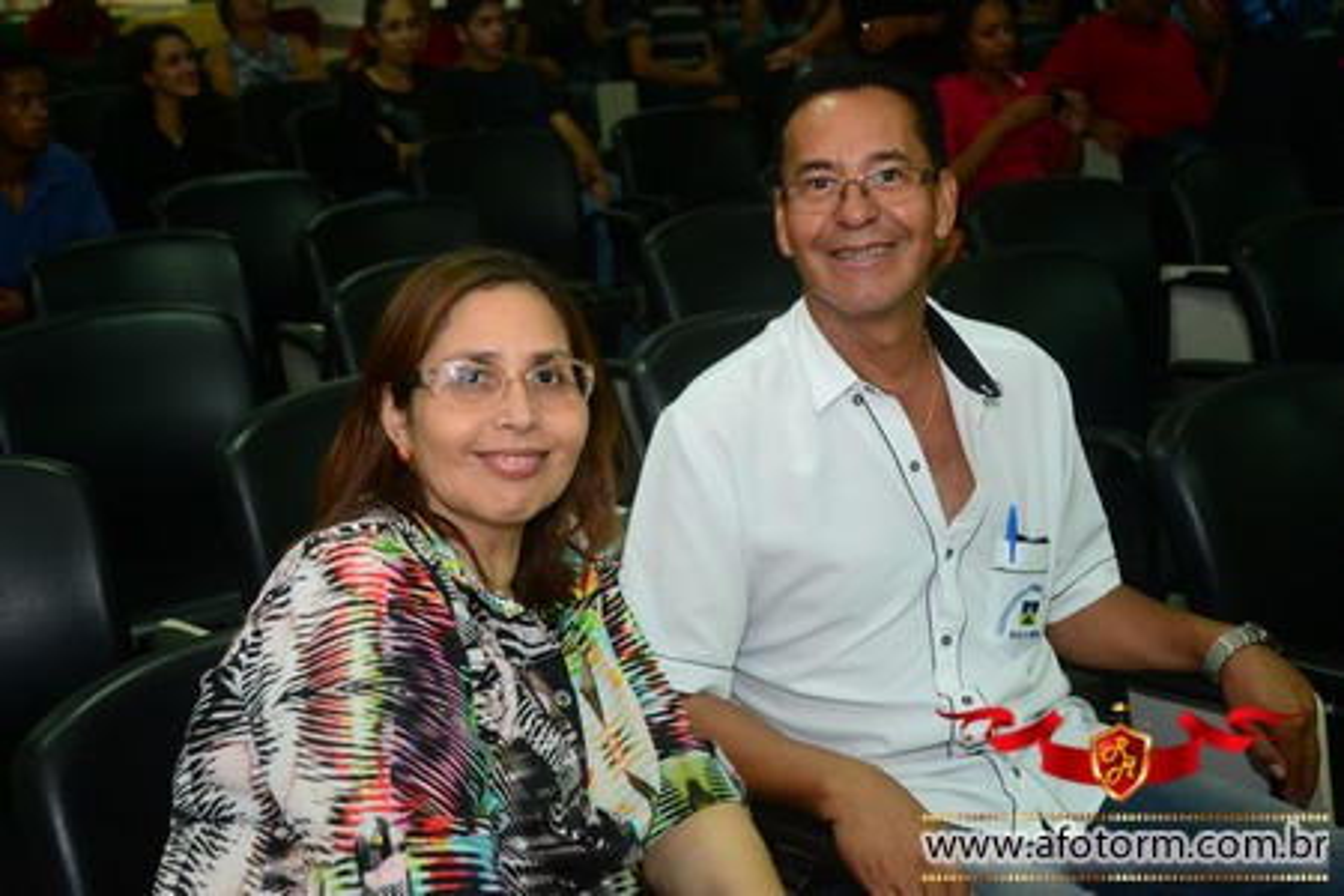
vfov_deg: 25.8
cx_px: 672
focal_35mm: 52
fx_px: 1960
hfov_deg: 37.9
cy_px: 448
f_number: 4.2
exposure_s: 1/100
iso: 1600
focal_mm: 35
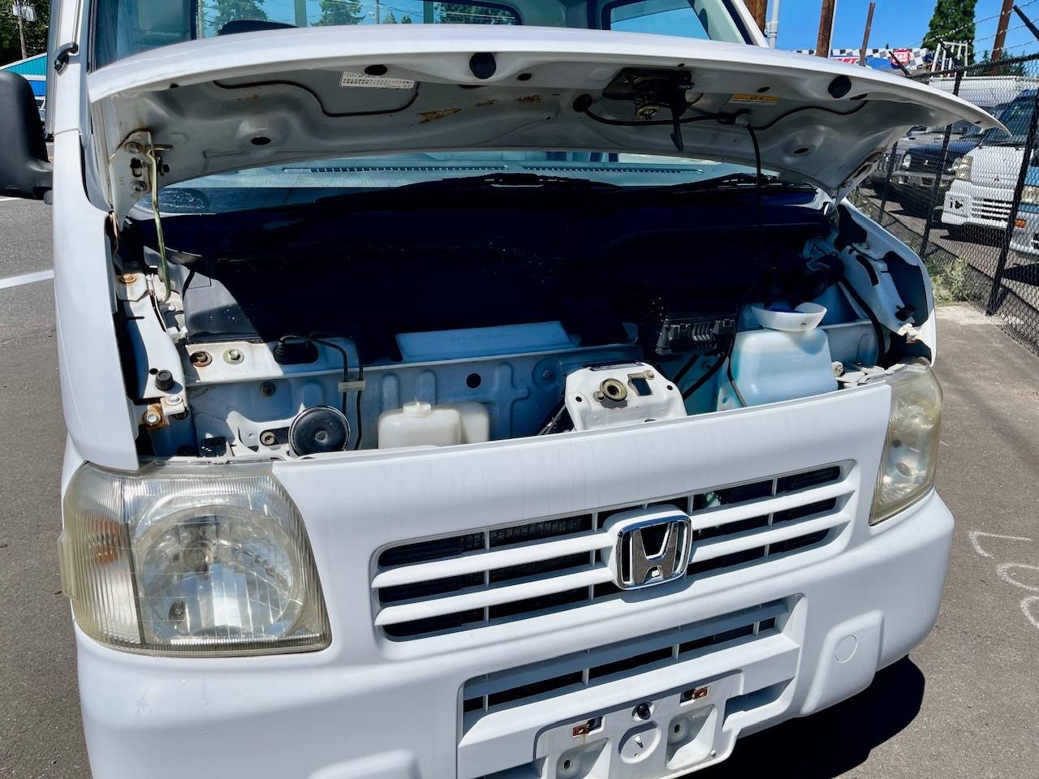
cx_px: 520
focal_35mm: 25
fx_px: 750
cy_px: 390
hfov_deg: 69.4
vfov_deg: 54.9
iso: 32
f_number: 1.6
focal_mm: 5.1
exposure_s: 1/4902
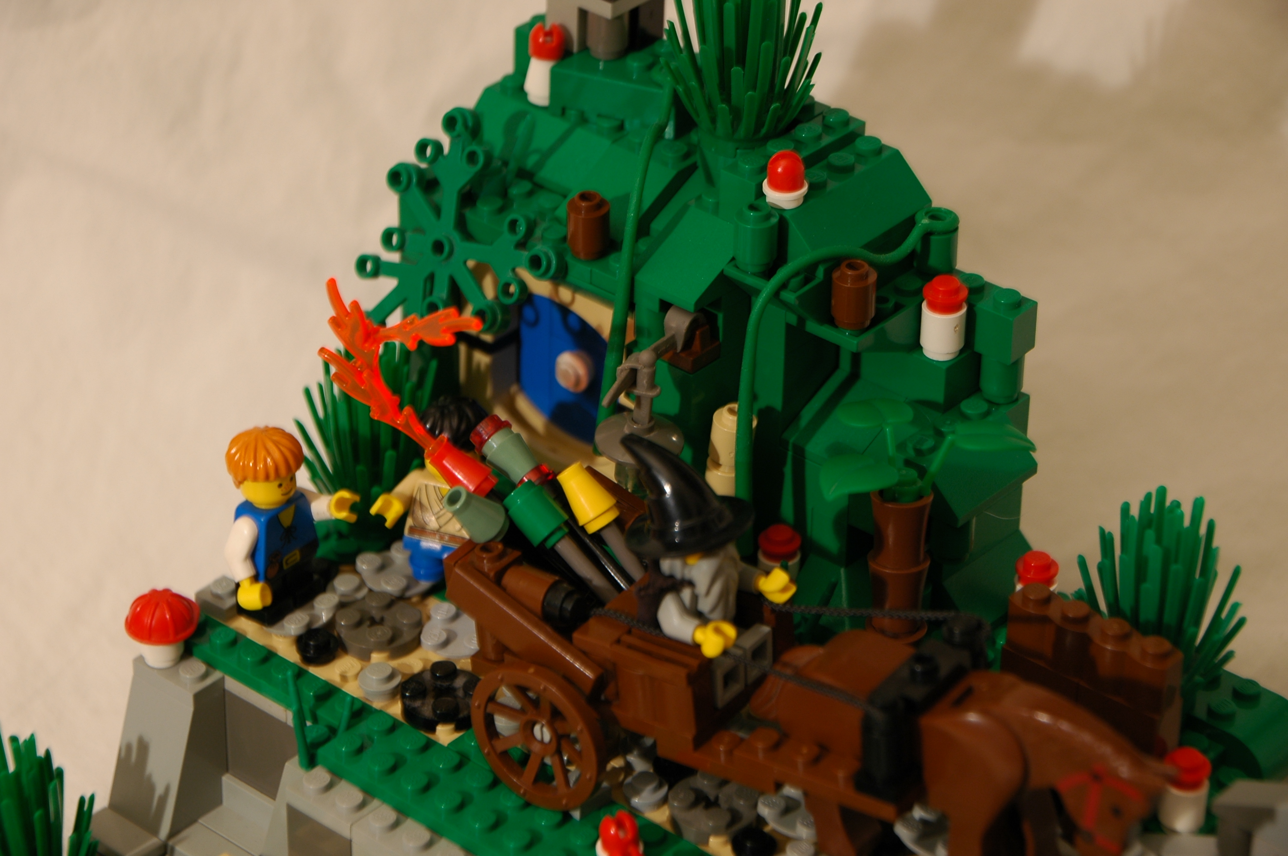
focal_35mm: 105
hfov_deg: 19.5
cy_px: 428
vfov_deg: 13.0
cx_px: 644
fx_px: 3753
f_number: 5.3
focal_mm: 70
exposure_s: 1/6
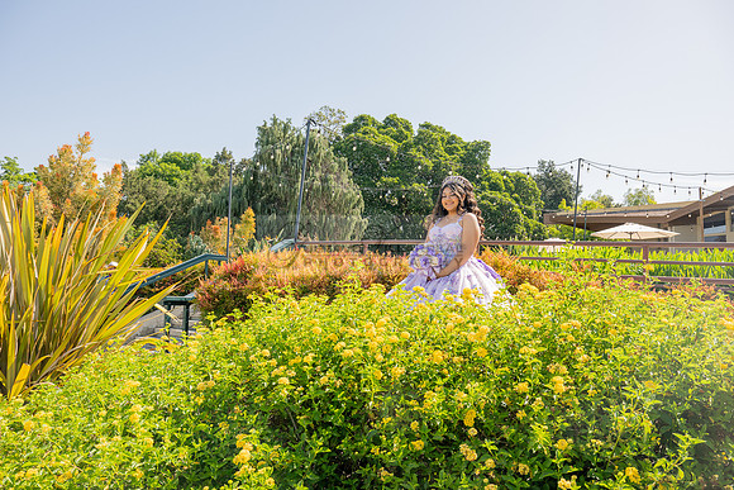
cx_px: 367
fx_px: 632
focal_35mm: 31
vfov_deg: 42.3
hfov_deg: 60.3
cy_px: 245
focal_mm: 31
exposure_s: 1/200
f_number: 9
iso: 200
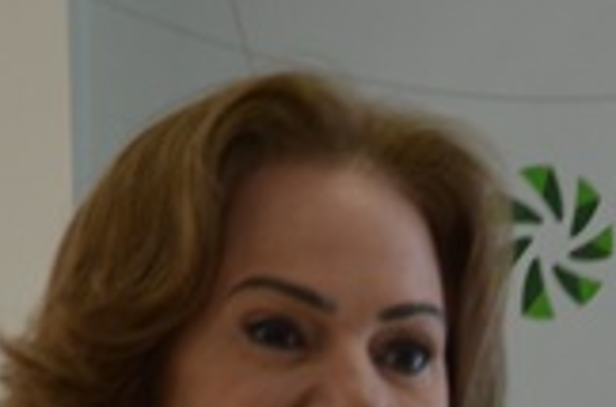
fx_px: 9927
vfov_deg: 2.3
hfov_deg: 3.5
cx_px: 703
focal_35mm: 582
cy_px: 656
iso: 800
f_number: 5.6
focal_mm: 105
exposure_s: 1/60
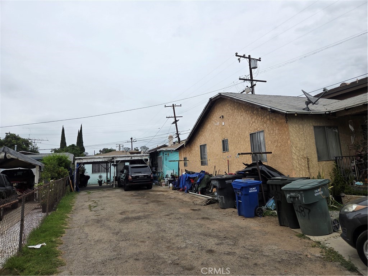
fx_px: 245
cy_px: 138
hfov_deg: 73.9
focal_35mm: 23
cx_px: 184
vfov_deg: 58.9
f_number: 1.8
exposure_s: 1/4771
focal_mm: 5.4
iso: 80
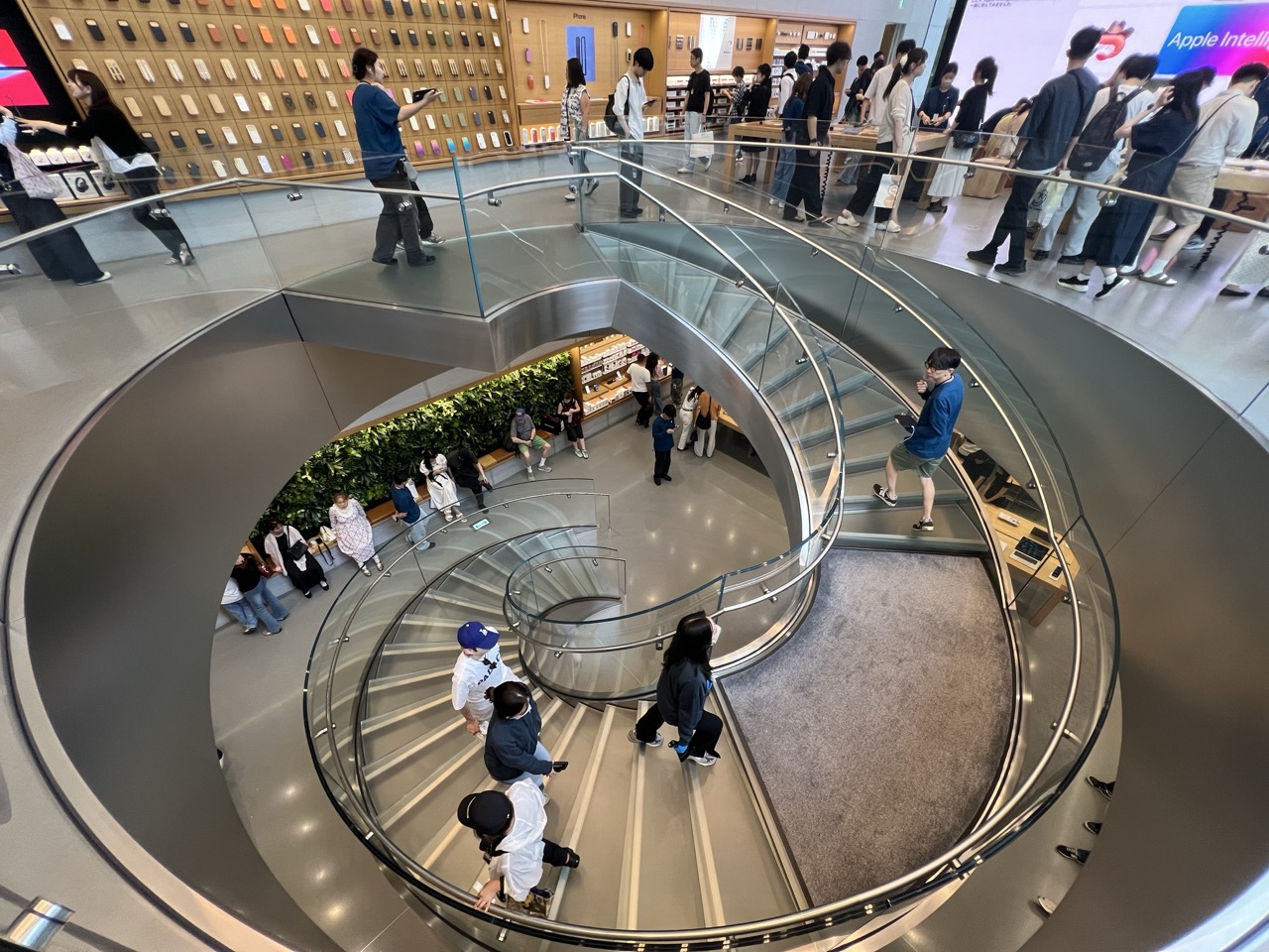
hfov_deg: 106.2
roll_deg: +1.3
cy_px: 476
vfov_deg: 89.9
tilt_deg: -41.0
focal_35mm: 13
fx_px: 477
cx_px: 634
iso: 125
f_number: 1.8
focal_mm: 1.57
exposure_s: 1/100
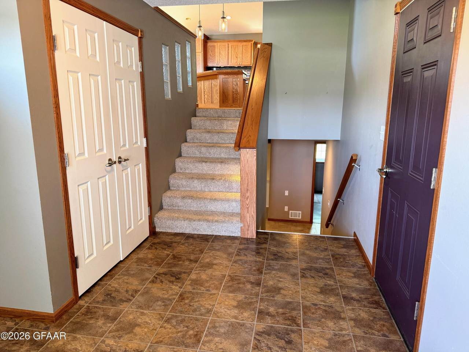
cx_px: 234
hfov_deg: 71.6
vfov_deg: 56.8
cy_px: 176
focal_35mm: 24
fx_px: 325
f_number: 1.78
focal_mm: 6.76
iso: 160
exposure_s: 1/60
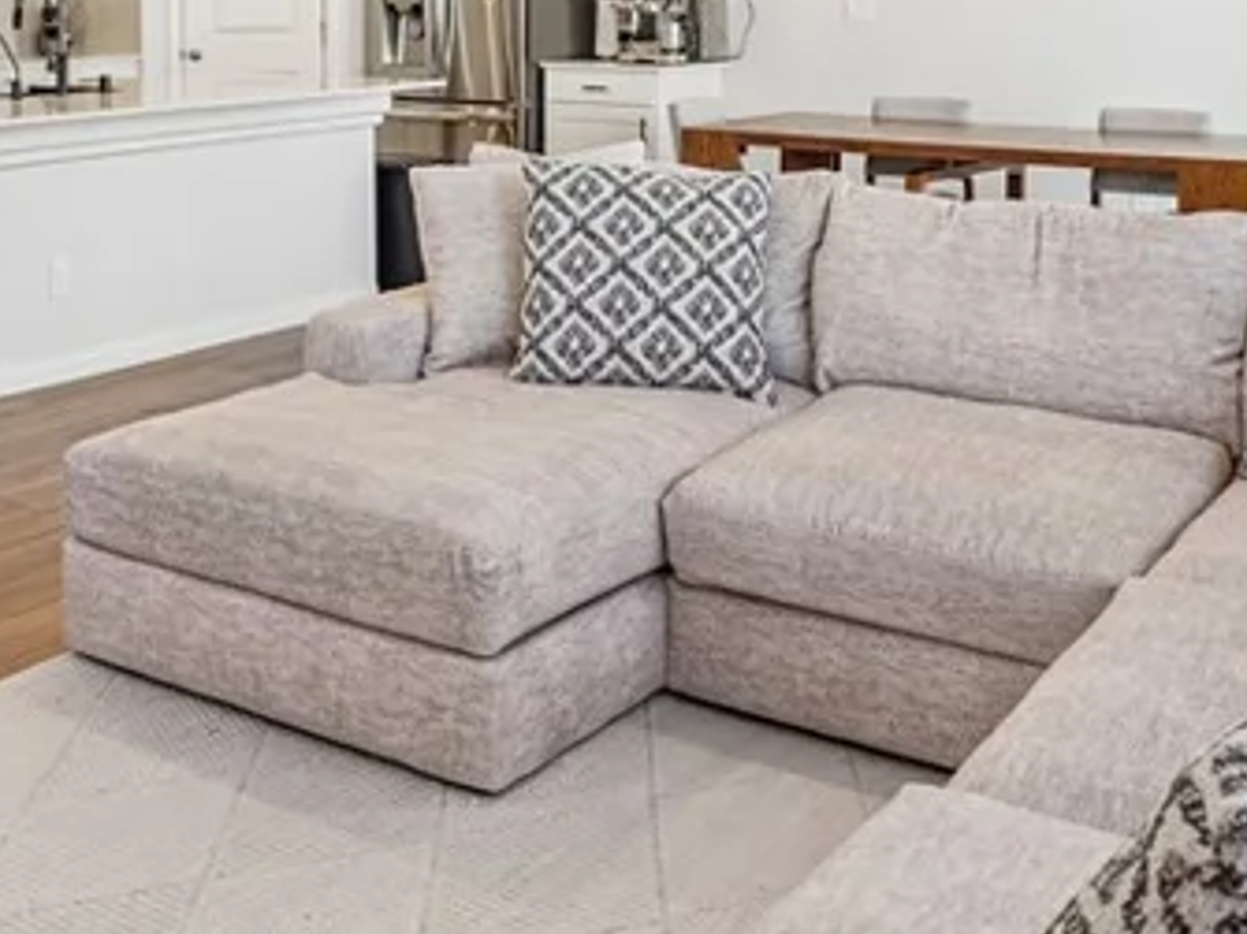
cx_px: 339
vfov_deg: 29.0
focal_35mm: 47
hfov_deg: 39.5
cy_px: 11
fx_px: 1693
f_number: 8
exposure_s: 1/30
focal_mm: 16
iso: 400
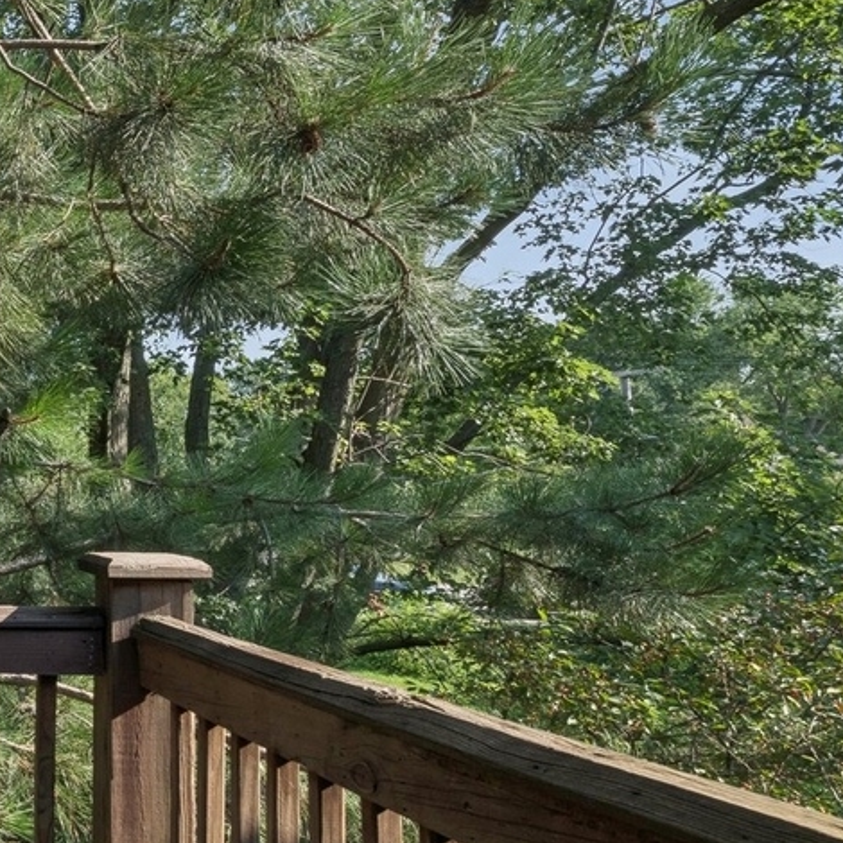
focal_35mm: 41
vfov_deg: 40.9
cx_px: -465
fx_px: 1130
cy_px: 450
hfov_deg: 26.8
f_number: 9.5
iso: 200
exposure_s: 1/60
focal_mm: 14
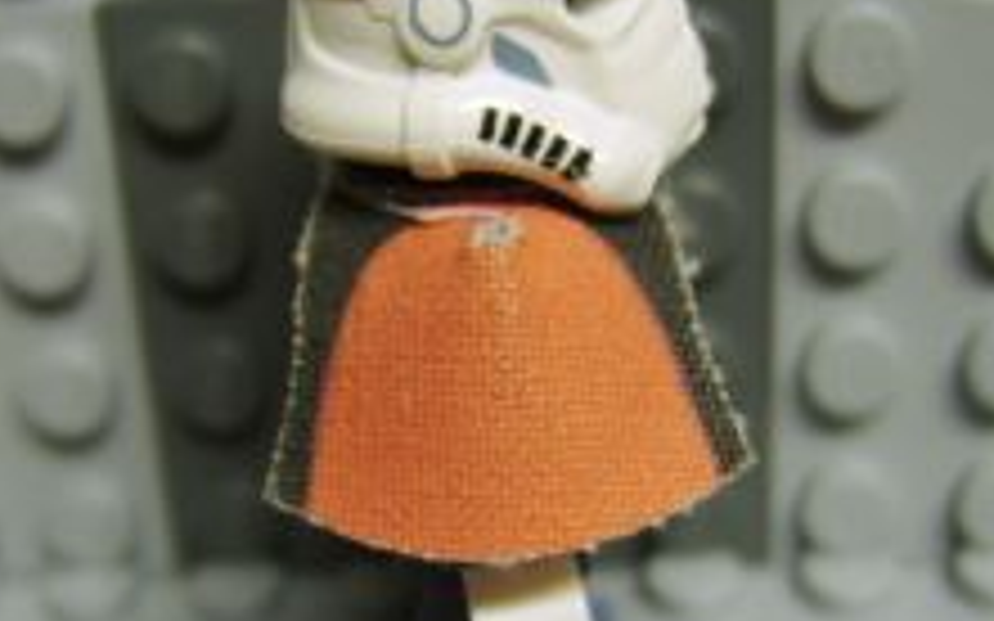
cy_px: 320
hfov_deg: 35.7
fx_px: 1544
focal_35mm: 57
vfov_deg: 22.7
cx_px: 495
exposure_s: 1/9
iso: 71
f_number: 2.7
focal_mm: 8.13
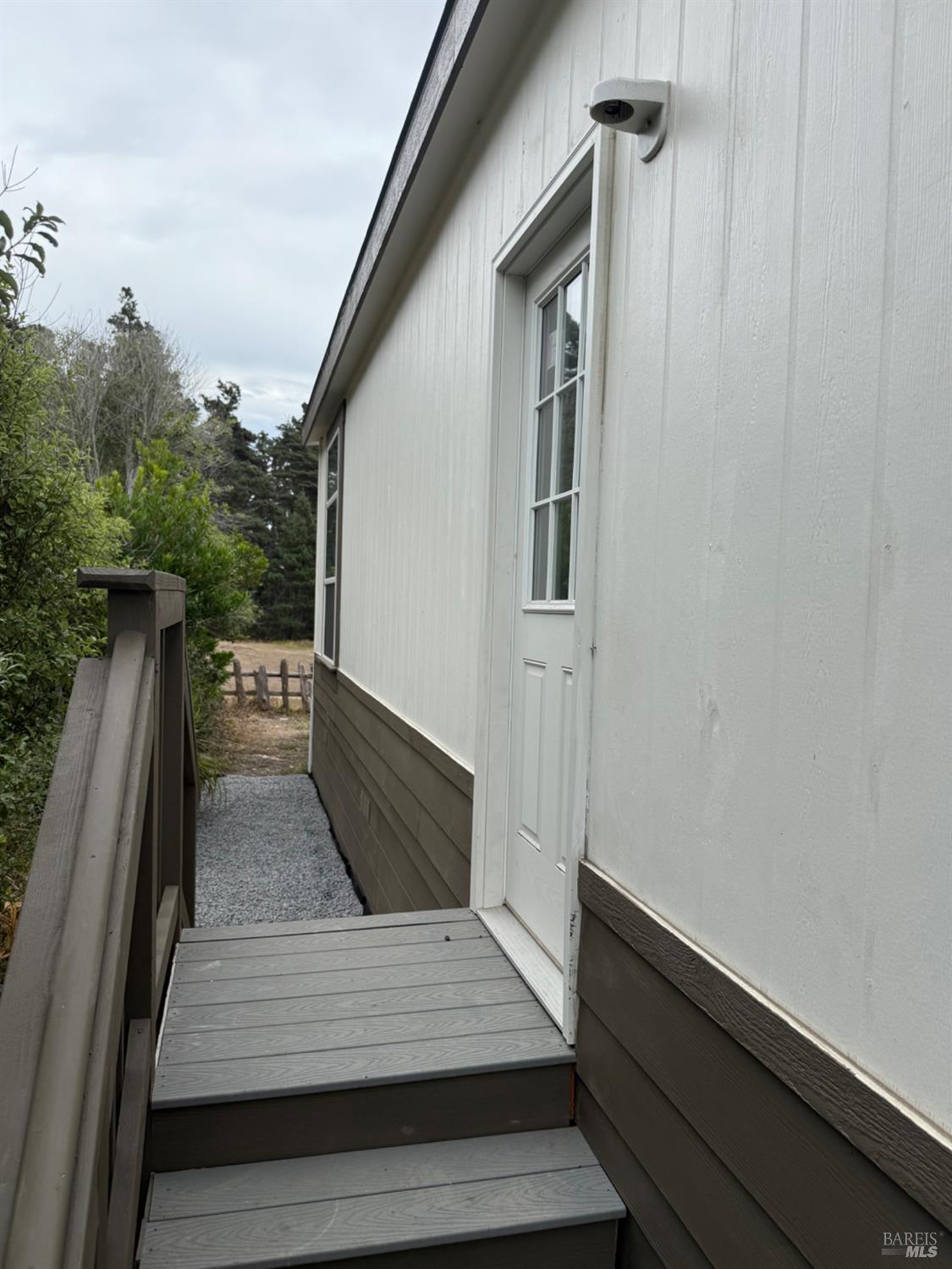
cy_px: 634
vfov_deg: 71.6
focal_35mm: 24
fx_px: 880
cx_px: 476
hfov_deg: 56.8
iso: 100
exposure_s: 1/1618
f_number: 1.78
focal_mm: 6.76
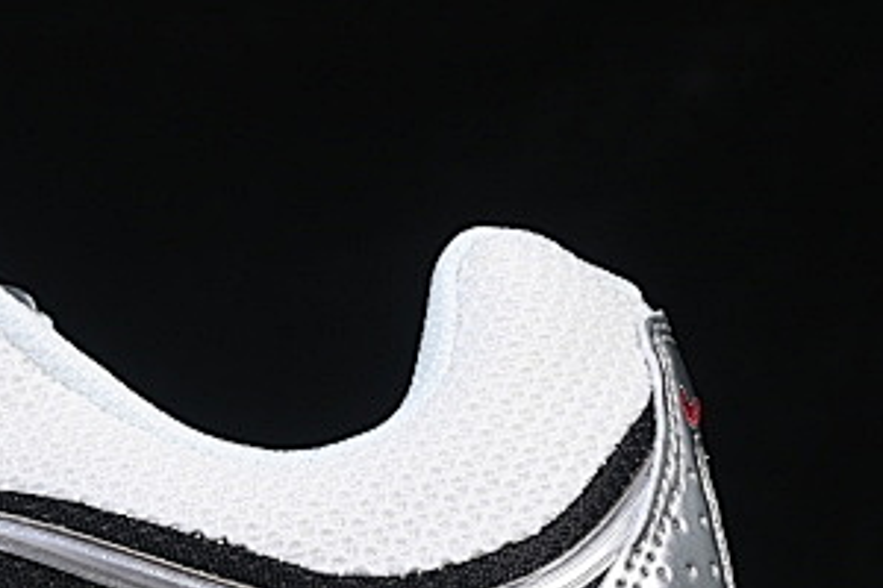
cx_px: -209
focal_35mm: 270
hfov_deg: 7.6
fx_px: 6622
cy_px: 514
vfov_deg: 5.1
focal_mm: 50
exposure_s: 1/80
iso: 160
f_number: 8
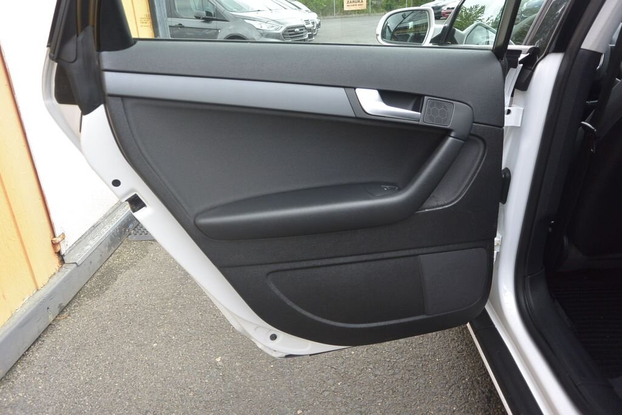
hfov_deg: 67.4
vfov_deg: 47.9
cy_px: 208
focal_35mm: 27
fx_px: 467
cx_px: 311
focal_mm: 10
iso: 160
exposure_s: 1/400
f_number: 3.5
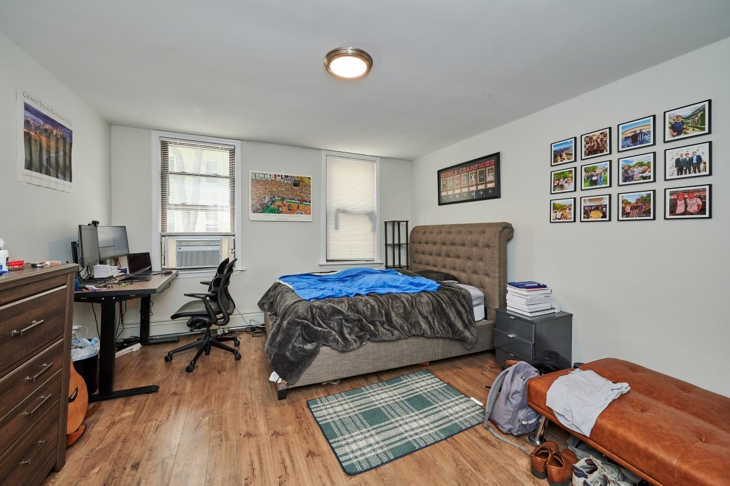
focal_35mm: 14
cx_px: 365
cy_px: 243
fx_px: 284
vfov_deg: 81.1
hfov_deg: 104.3
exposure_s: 1/160
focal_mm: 14
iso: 800
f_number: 5.6
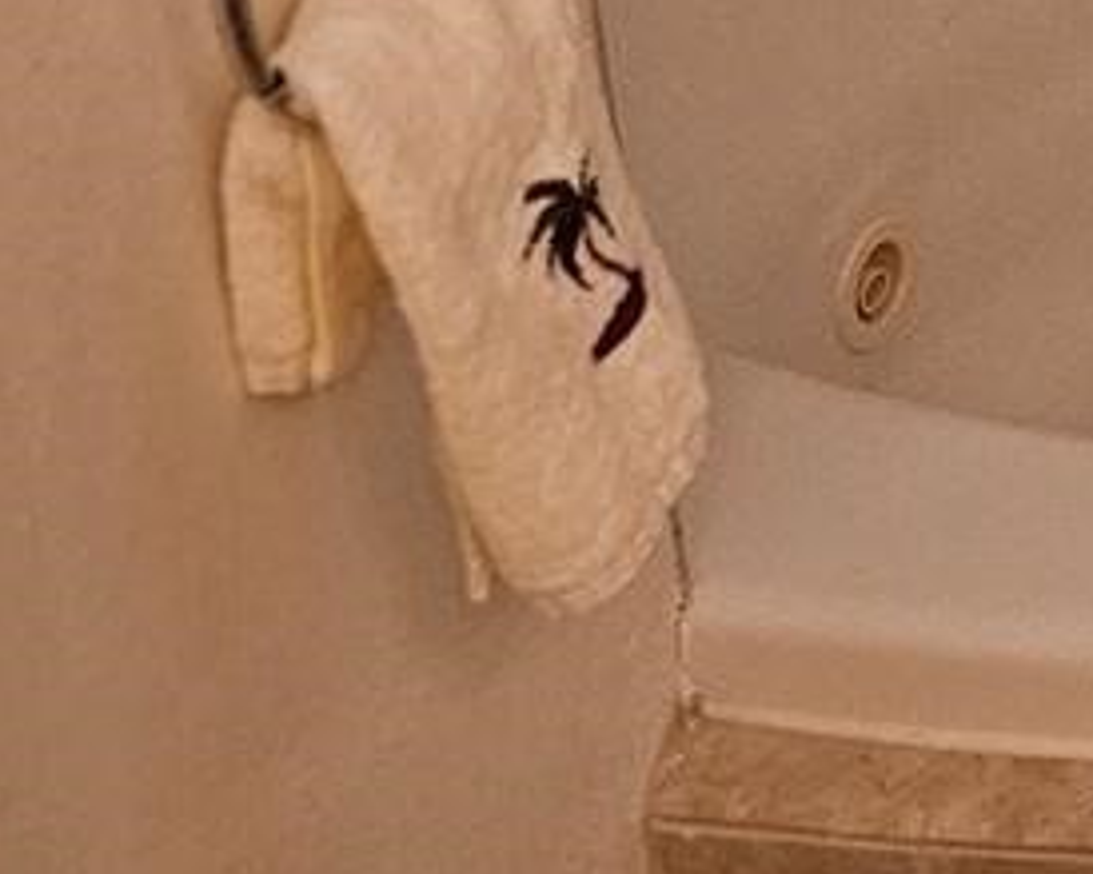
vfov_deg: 9.9
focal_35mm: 131
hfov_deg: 12.6
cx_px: 2322
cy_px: -1449
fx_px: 4236
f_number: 1.8
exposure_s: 1/120
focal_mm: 5.4
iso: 320
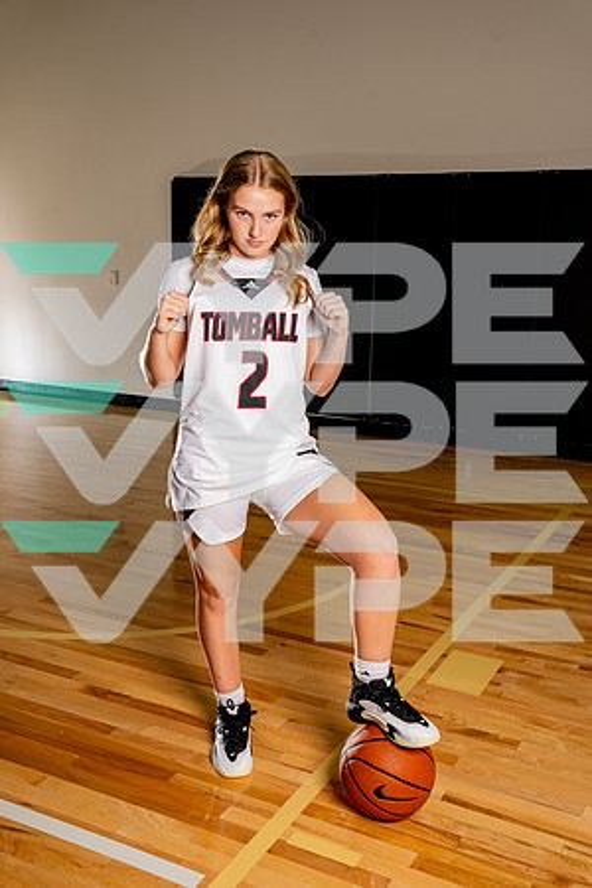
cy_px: 444
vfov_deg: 51.4
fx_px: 922
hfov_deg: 35.6
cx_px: 296
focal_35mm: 37
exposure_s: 1/200
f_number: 7.1
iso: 640
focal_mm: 37.4
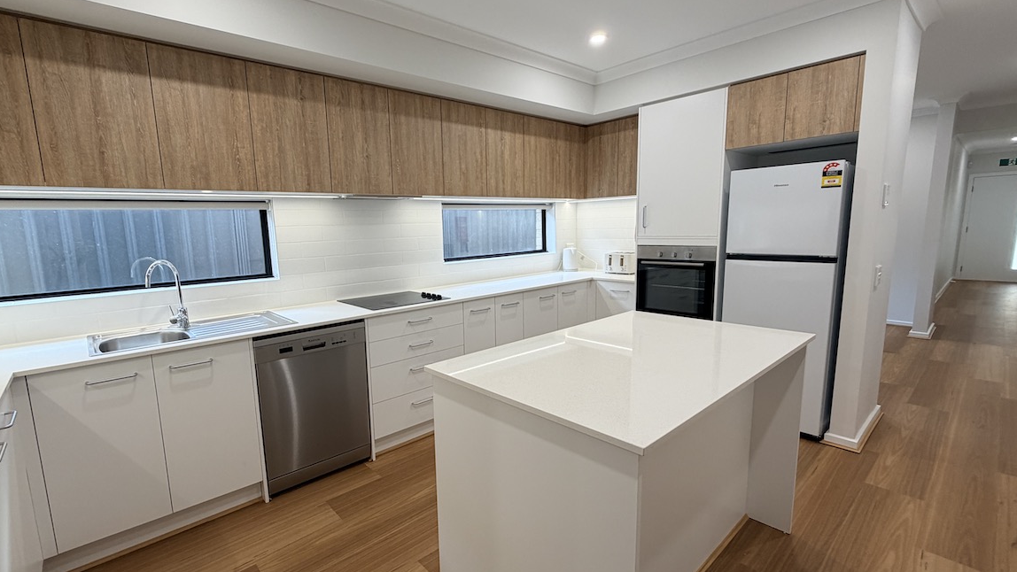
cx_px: 471
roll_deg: +1.5
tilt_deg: -8.3
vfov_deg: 63.9
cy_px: 293
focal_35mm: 17
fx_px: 458
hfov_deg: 95.8
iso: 160
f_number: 2.2
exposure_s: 1/100
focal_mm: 2.22
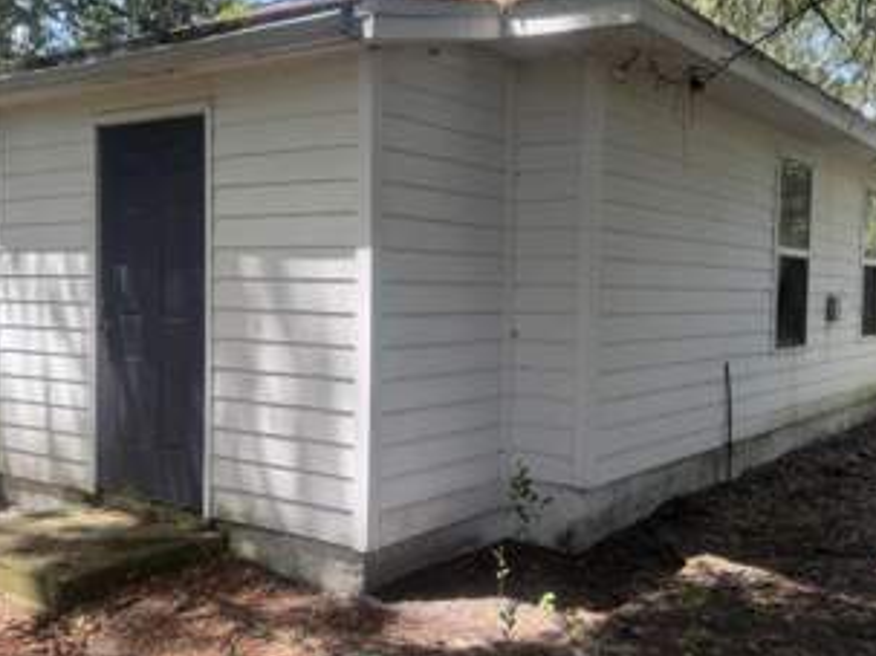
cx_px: 451
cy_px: 325
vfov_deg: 37.7
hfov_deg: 49.0
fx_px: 961
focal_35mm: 38
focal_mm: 6.76
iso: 80
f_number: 1.78
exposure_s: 1/563
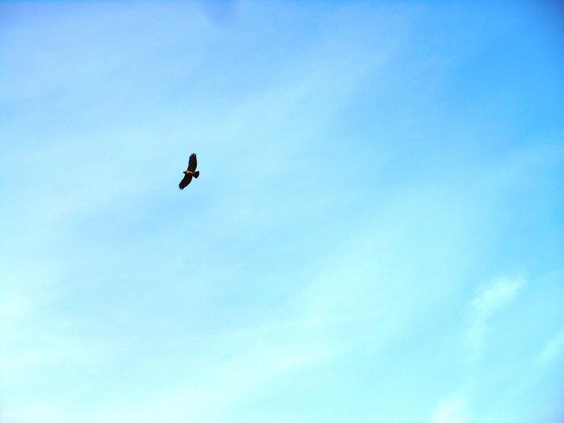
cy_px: 212
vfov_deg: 13.3
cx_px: 282
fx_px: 1809
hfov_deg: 17.7
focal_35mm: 111
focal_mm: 19.7
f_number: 4.8
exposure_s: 1/1000
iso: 80
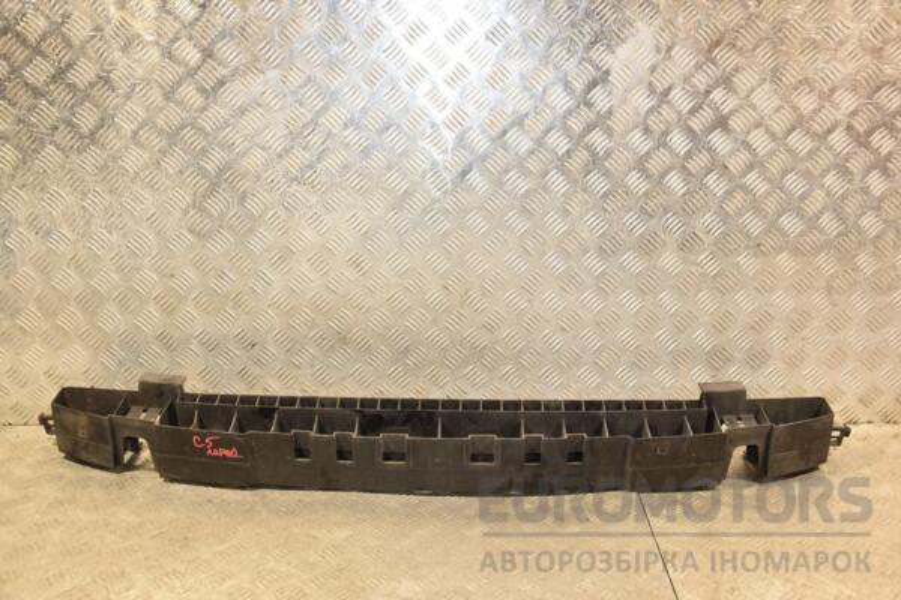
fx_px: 976
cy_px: 300
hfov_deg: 49.6
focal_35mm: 39
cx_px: 450
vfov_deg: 34.2
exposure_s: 1/125
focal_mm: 26
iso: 800
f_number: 5
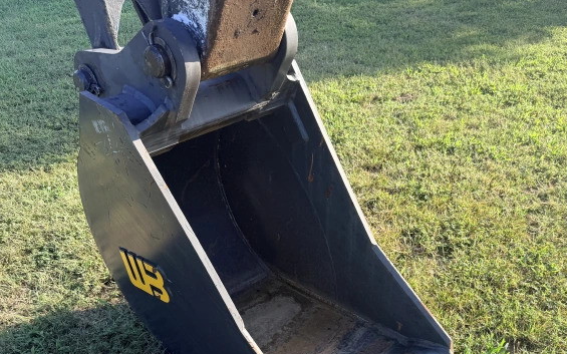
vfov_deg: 33.9
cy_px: 299
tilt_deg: -34.5
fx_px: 556
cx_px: 353
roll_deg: +2.1
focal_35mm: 36
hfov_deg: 53.4
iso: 80
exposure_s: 1/992
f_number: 1.78
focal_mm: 6.76
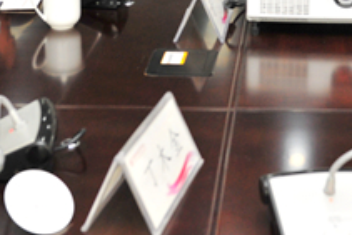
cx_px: 267
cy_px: -77
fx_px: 890
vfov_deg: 14.4
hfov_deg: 22.1
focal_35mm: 91
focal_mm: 32
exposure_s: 1/125
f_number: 4.5
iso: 800
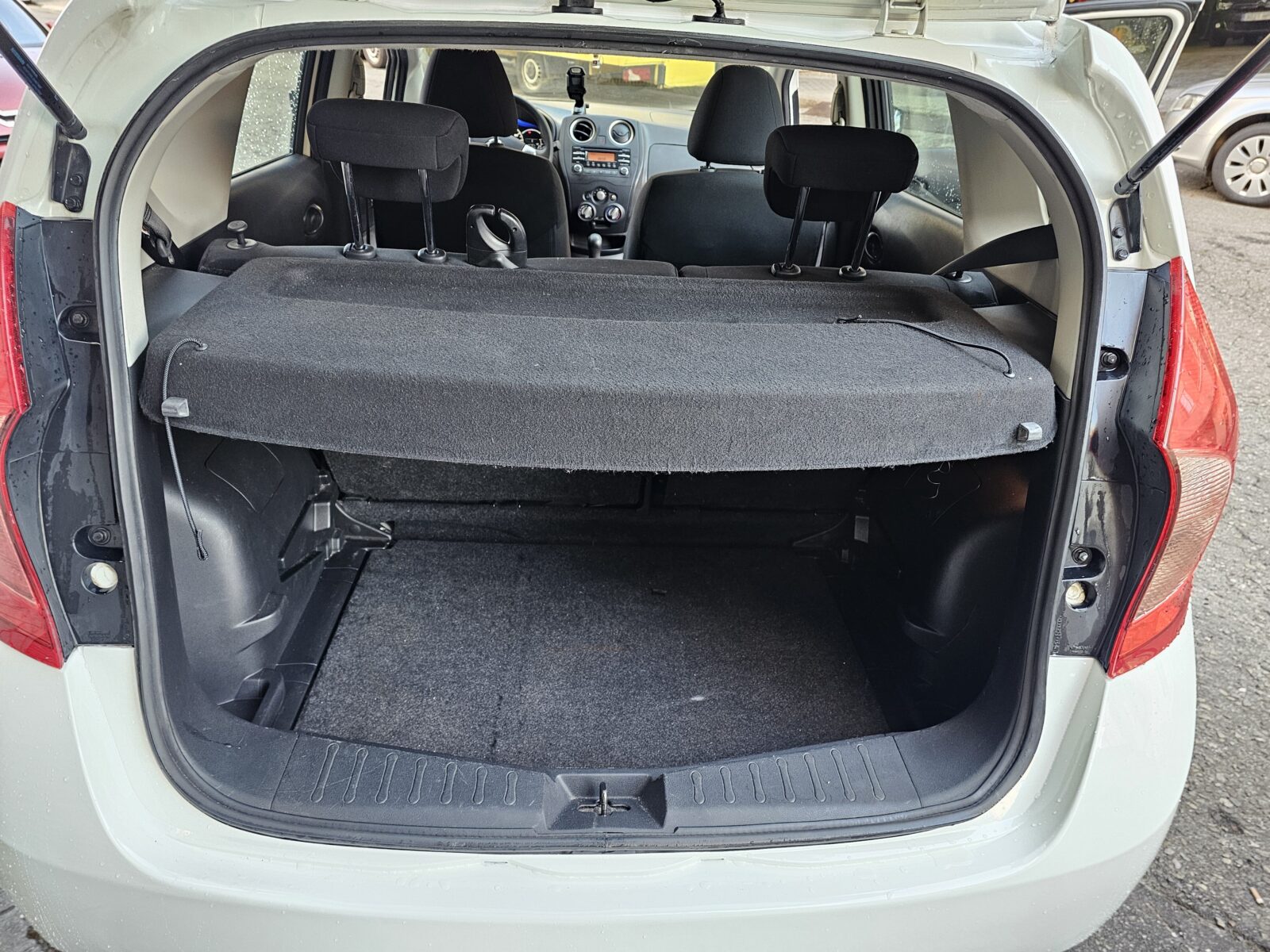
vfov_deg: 58.9
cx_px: 635
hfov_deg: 73.9
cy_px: 476
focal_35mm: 23
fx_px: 844
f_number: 1.7
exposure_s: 1/100
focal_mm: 6.3
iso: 400
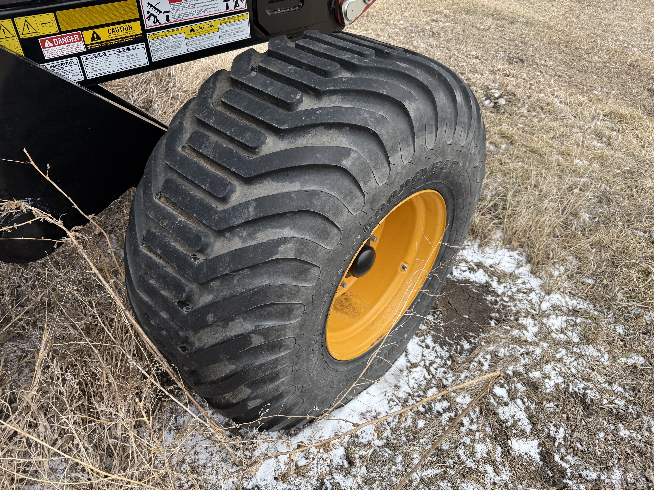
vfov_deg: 56.8
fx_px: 453
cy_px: 245
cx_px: 327
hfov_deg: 71.6
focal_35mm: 24
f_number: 1.78
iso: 80
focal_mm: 6.76
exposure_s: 1/584
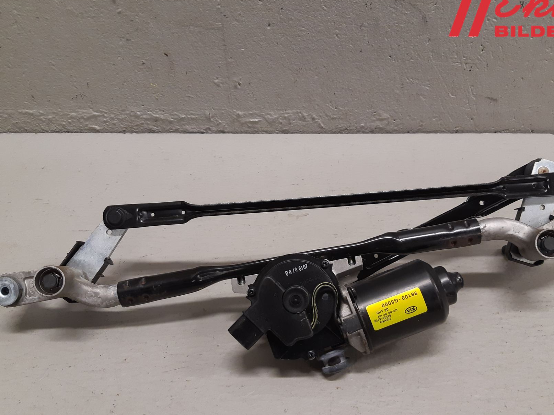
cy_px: 242
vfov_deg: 42.8
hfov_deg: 55.2
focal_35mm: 33
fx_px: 528
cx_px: 308
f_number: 1.7
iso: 125
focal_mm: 3.93
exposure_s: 1/50
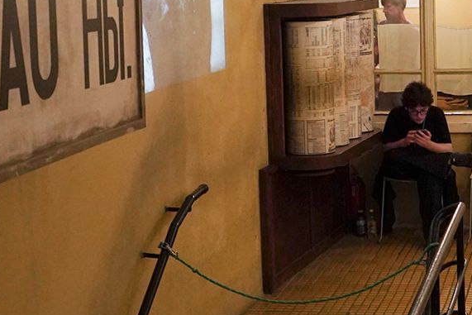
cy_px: 223
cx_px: 411
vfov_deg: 16.2
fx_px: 1102
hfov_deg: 23.6
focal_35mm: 84
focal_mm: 24
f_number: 2.8
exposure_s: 1/80
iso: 3200
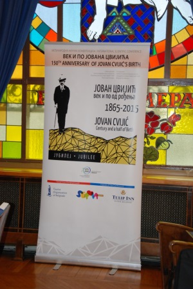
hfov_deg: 21.6
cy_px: 144
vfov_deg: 31.9
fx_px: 505
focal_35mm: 63
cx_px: 96
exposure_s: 1/60
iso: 800
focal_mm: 42
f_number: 4.8
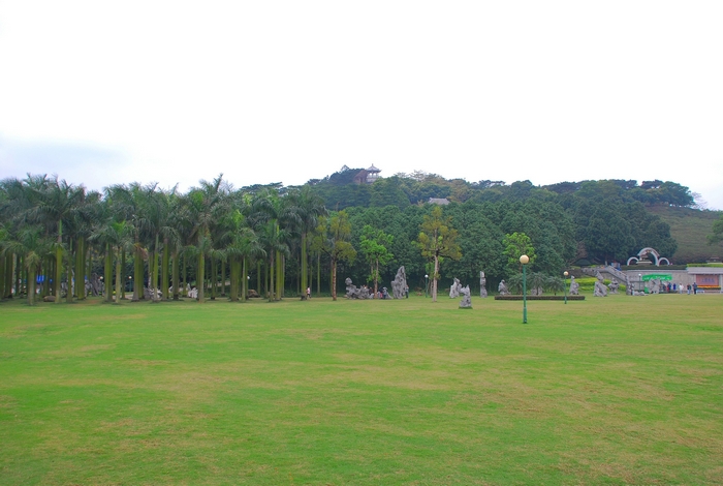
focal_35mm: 33
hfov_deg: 57.1
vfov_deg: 40.2
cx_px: 362
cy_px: 243
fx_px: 664
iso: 200
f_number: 6.3
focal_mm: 22
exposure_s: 1/60
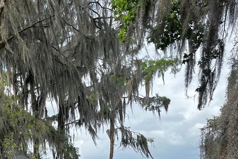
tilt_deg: -7.4
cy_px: 229
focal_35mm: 57
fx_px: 377
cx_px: 71
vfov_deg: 20.8
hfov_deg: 34.6
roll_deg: +2.4
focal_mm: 5.1
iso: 50
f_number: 1.6
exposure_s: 1/1106
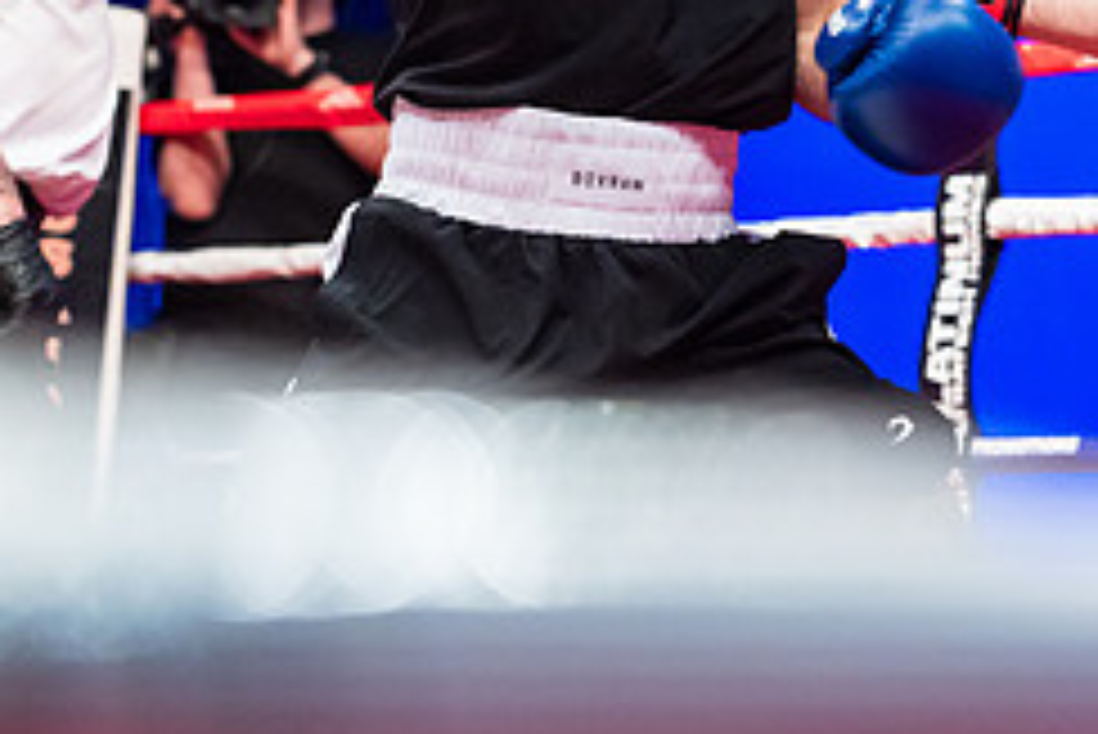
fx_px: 4578
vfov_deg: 9.1
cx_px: 1228
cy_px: -83
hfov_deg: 13.4
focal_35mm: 150
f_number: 2.8
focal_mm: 63
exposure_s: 1/1000
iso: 4000
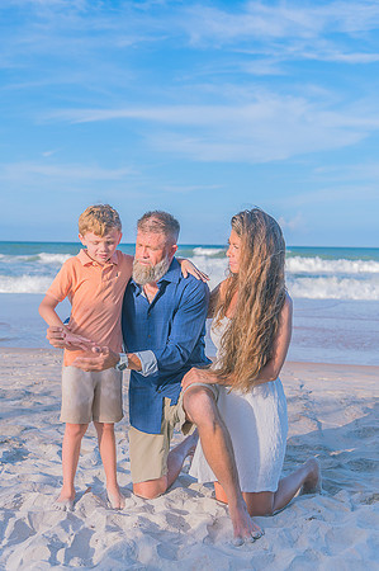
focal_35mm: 50
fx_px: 791
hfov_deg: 26.9
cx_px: 190
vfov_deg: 39.6
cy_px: 286
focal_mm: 50
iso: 100
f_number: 4
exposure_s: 1/200
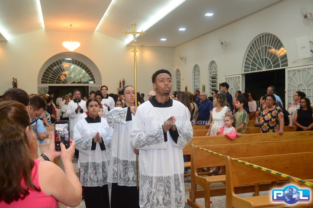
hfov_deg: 53.2
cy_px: 104
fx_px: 312
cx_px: 156
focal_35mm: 36
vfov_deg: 36.7
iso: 2500
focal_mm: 24
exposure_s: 1/200
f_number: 5
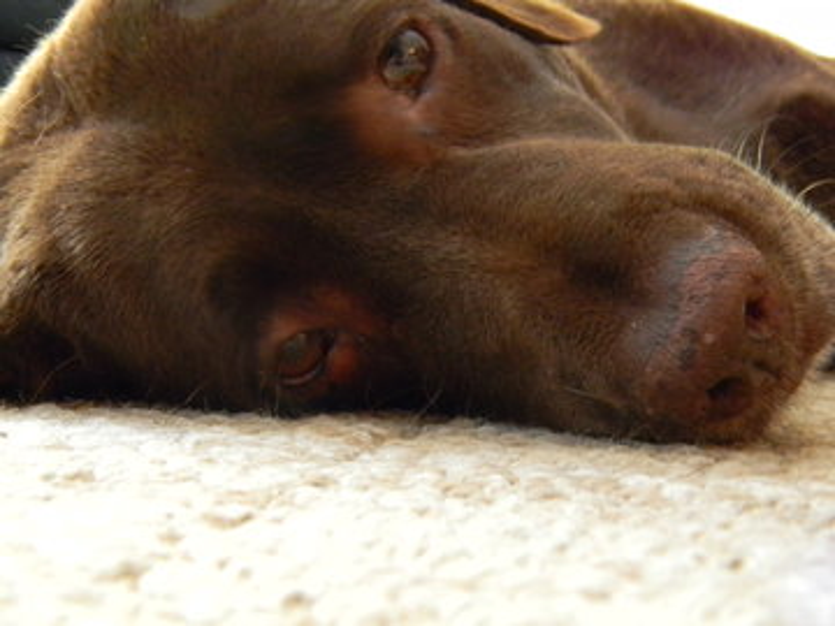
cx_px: 418
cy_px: 313
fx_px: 1134
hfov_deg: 40.4
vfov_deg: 30.9
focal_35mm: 47
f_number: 3.9
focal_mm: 8.6
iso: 400
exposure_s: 1/1.8
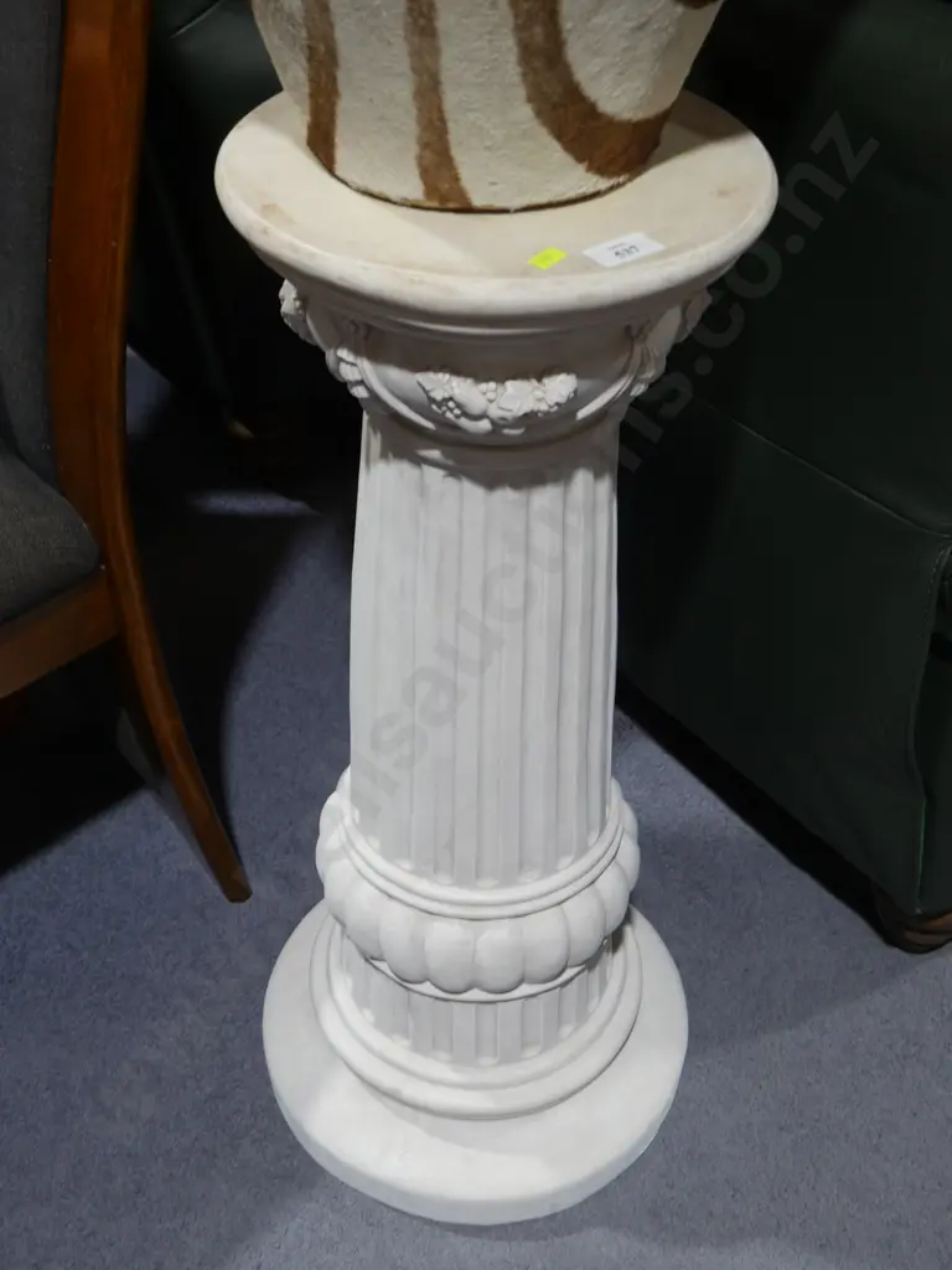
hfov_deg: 34.3
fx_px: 1540
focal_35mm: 42
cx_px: 476
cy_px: 635
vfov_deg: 44.8
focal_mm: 21
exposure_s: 1/60
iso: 500
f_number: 5
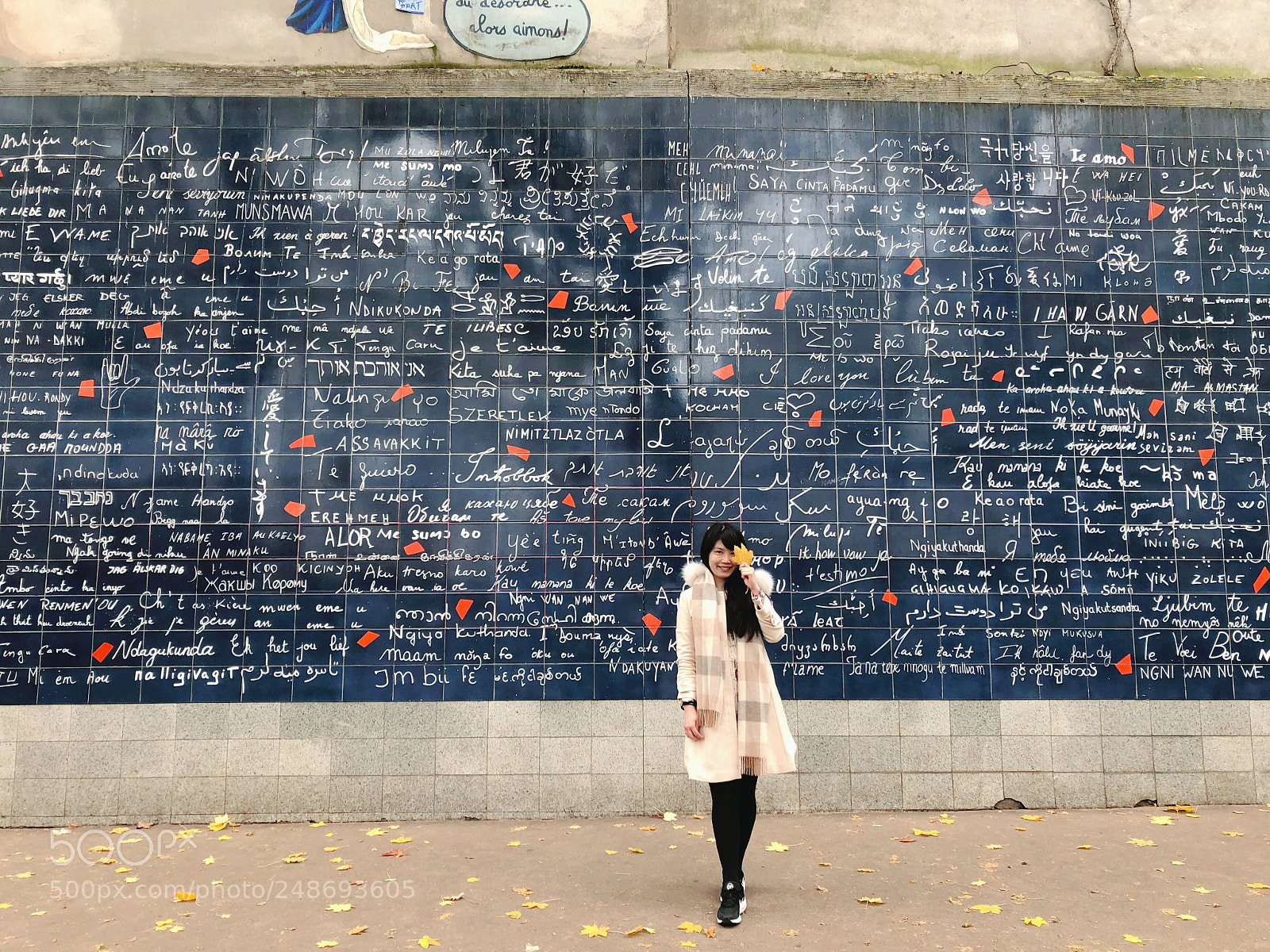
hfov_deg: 61.7
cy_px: 476
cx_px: 635
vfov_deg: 48.2
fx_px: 1064
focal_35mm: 29
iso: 50
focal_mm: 3.99
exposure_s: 1/100
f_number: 1.8
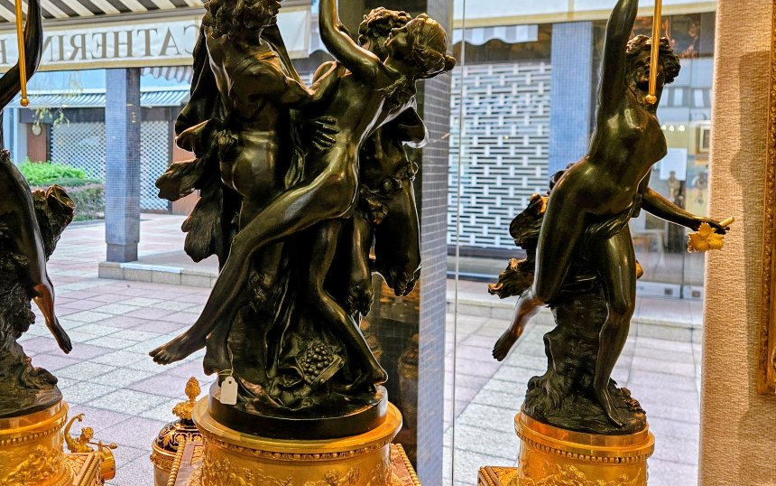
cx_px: 274
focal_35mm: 34
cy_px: 197
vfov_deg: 37.2
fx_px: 719
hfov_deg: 55.8
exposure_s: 1/100
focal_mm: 5.4
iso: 80
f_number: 1.8
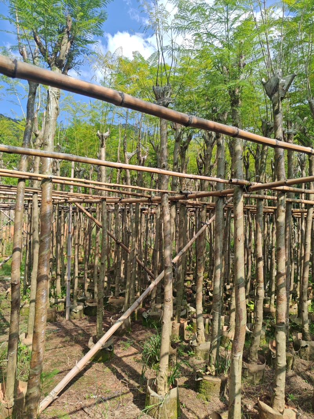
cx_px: 157
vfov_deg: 65.3
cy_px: 210
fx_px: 327
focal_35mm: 27
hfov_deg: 51.3
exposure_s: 1/1200
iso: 50
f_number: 1.95
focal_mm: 5.52
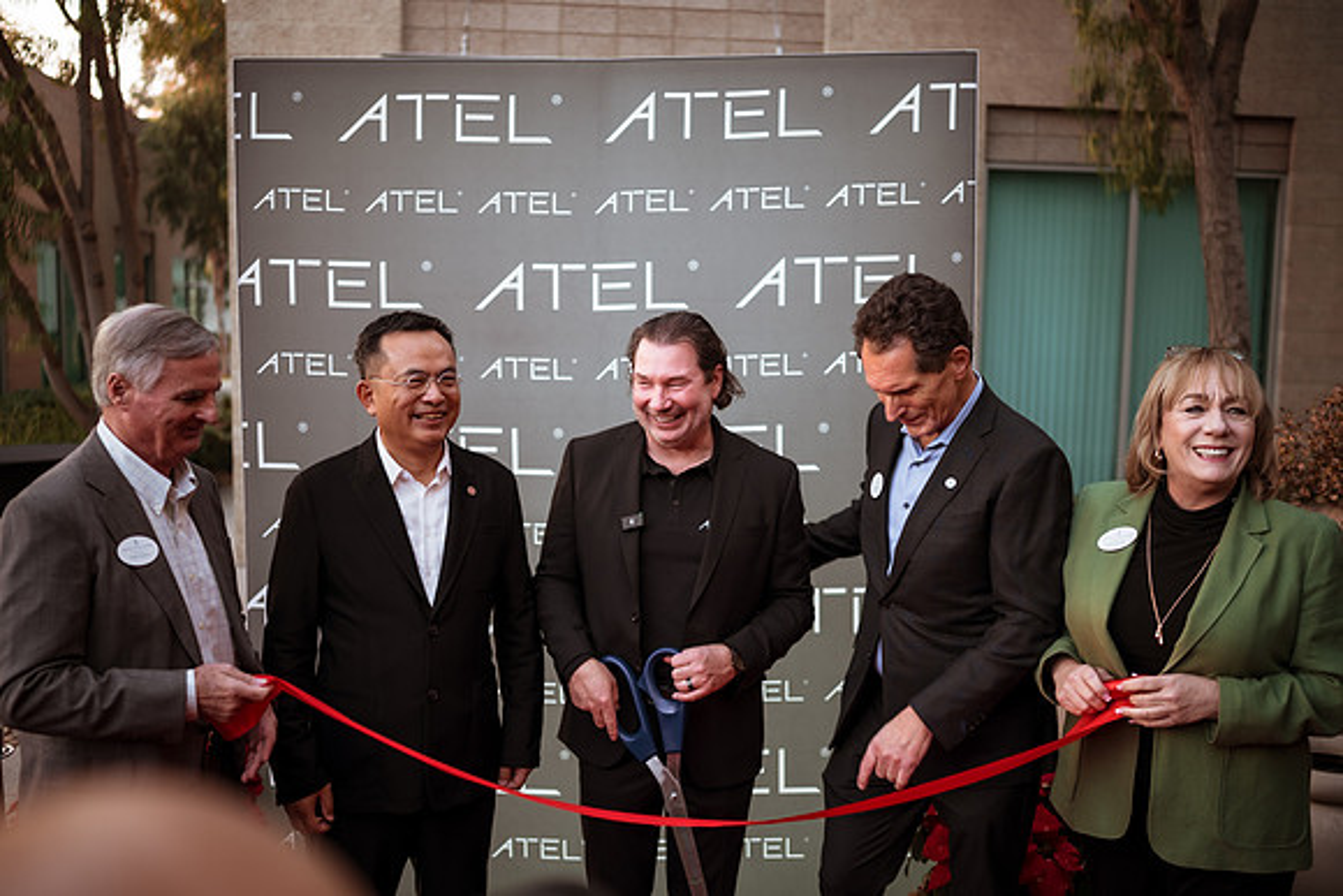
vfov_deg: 37.9
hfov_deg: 54.4
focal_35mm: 35
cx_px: 672
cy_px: 448
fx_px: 1306
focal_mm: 35
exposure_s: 1/250
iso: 200
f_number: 1.8
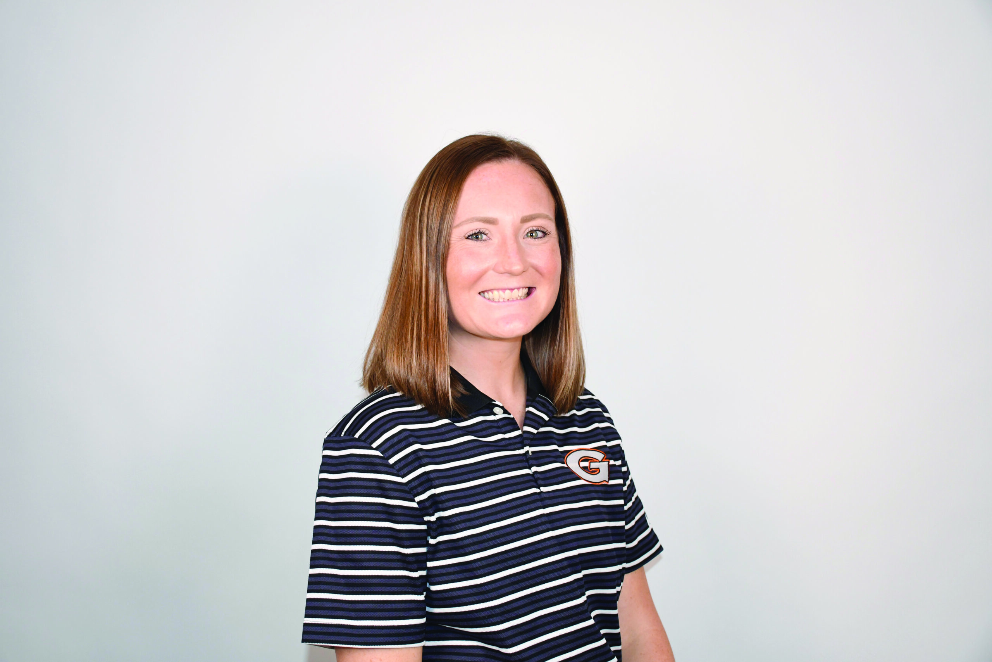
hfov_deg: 49.6
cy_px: 331
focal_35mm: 39
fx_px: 1075
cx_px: 496
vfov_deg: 34.2
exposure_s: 1/250
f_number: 4
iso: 1000
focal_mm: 26
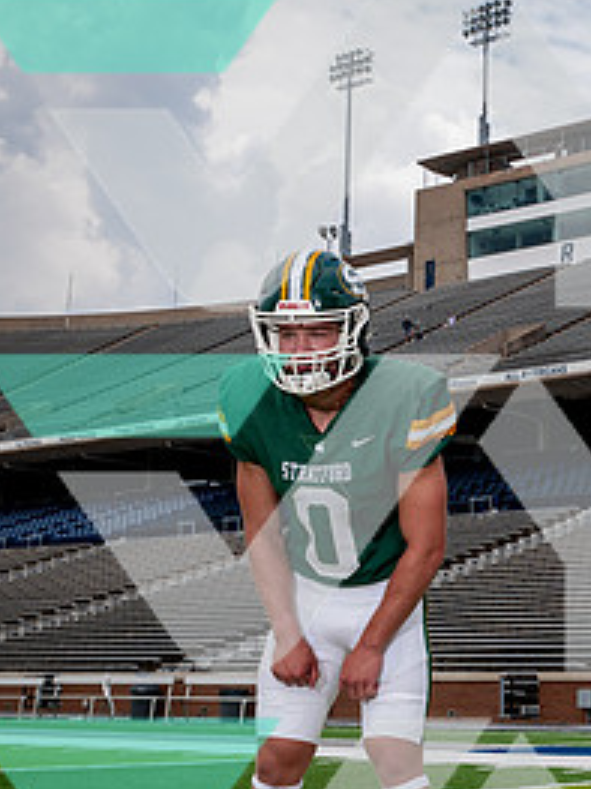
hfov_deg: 19.8
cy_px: 514
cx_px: 741
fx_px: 1572
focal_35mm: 69
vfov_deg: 28.0
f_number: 7.1
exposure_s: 1/200
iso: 80
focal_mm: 32
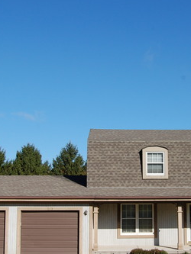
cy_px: 148
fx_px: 448
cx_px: 125
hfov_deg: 23.9
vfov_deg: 31.6
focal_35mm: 61
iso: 200
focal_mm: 22
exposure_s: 1/320
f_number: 9
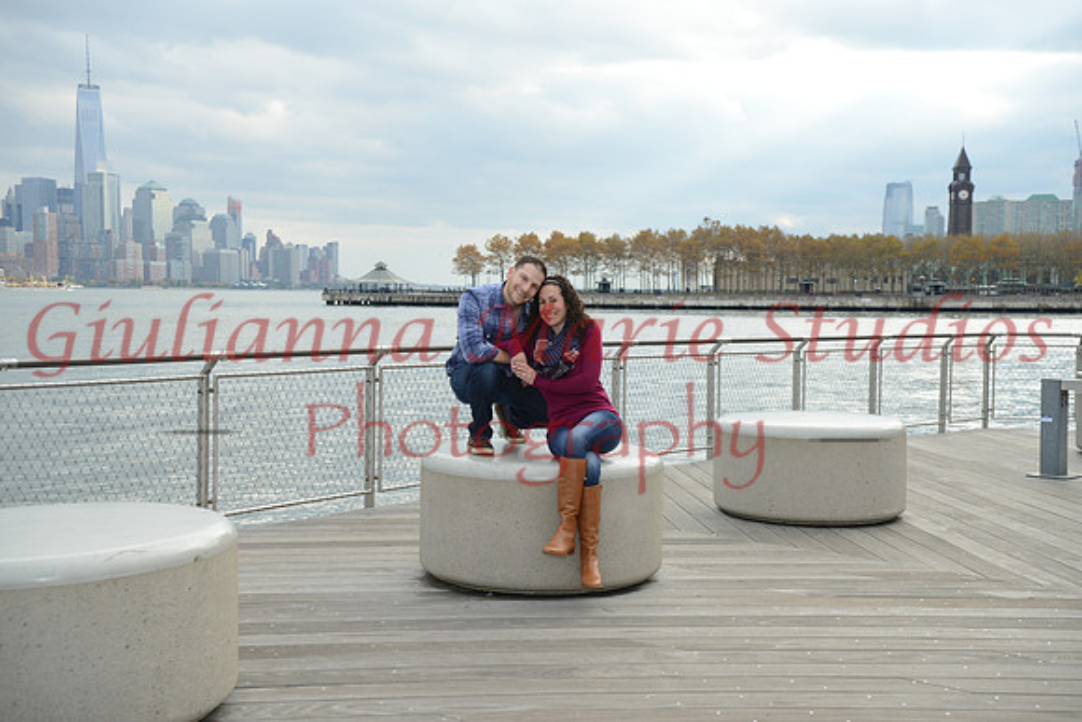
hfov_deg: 43.6
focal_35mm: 45
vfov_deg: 29.9
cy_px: 361
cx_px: 541
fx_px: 1353
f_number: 7.1
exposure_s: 1/250
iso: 250
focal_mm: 45
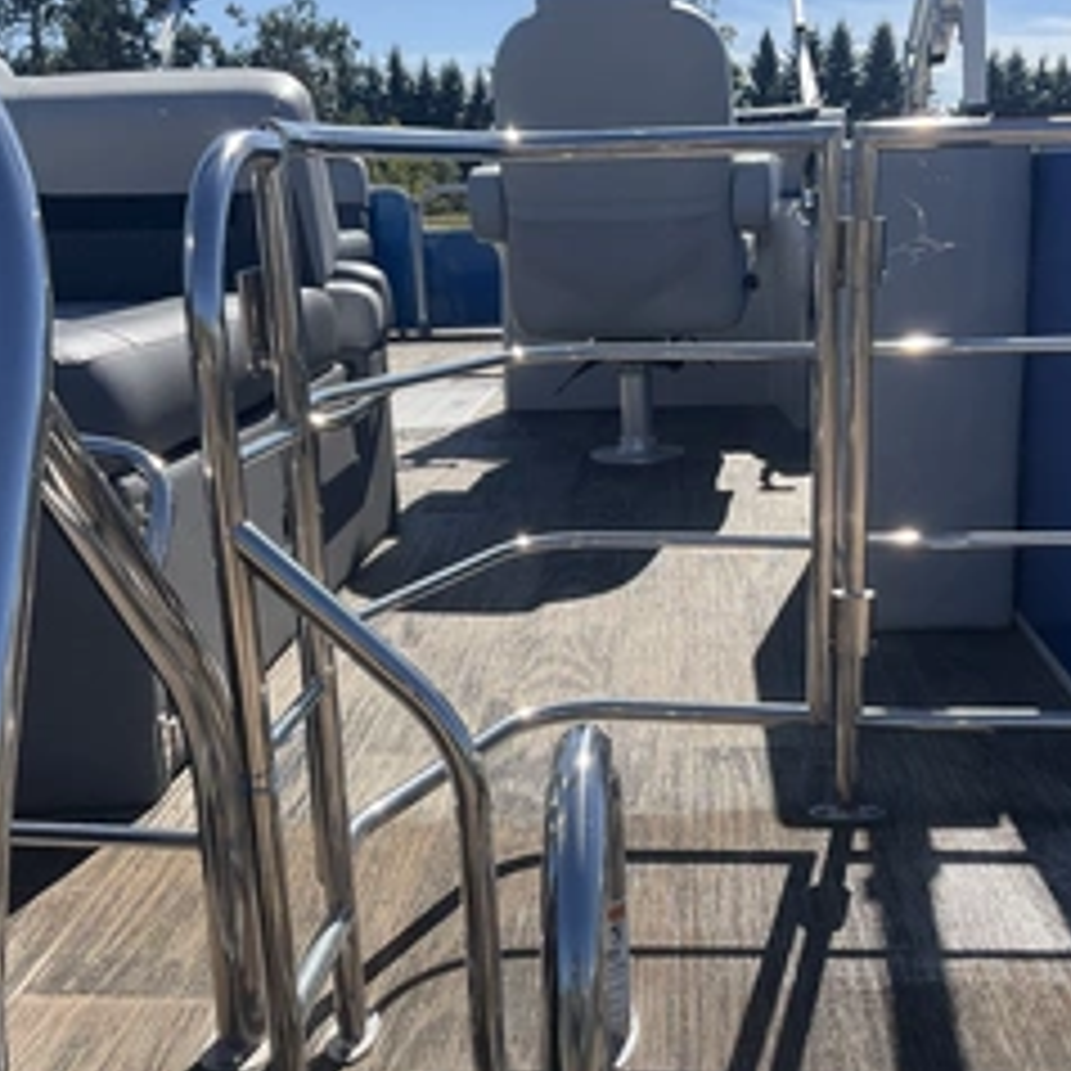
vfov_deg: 39.1
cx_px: 594
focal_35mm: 43
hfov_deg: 39.1
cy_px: 626
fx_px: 1505
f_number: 1.8
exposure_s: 1/1626
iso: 25
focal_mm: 3
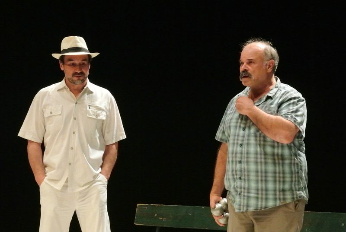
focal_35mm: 154
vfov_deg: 9.0
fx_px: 1483
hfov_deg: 13.3
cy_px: 116
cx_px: 173
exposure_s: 1/250
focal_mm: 57.2
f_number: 9
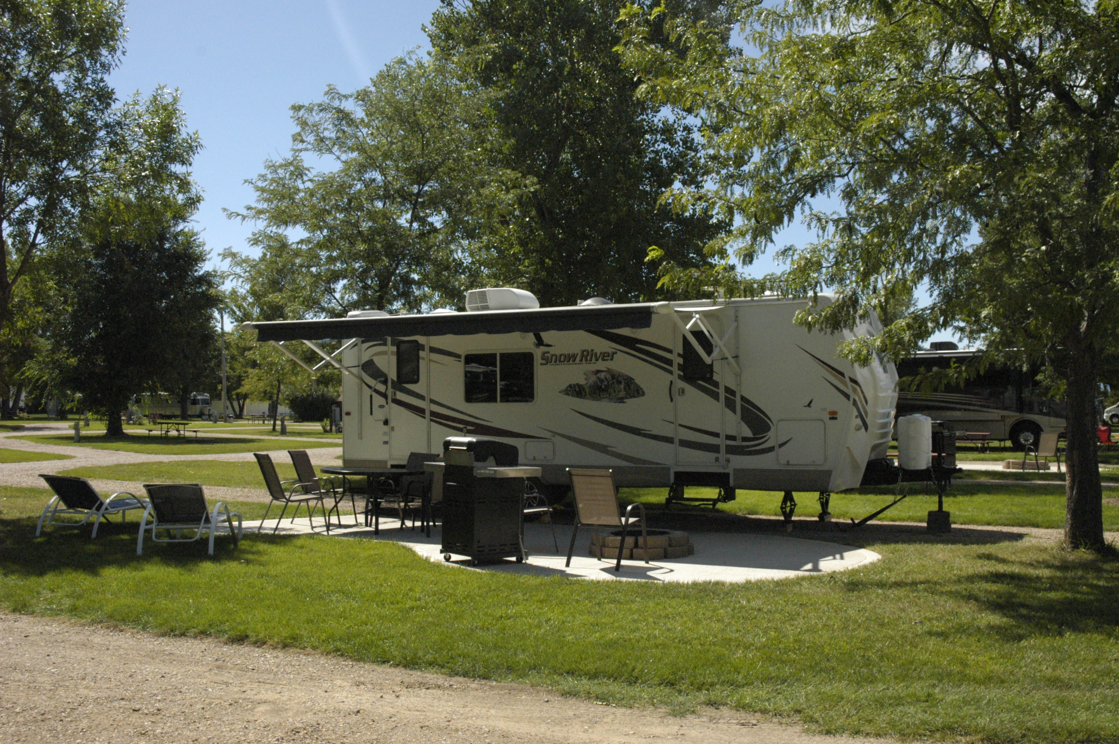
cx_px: 560
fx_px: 1118
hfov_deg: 53.2
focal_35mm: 36
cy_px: 372
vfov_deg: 36.8
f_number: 9
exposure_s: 1/2500
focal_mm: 24
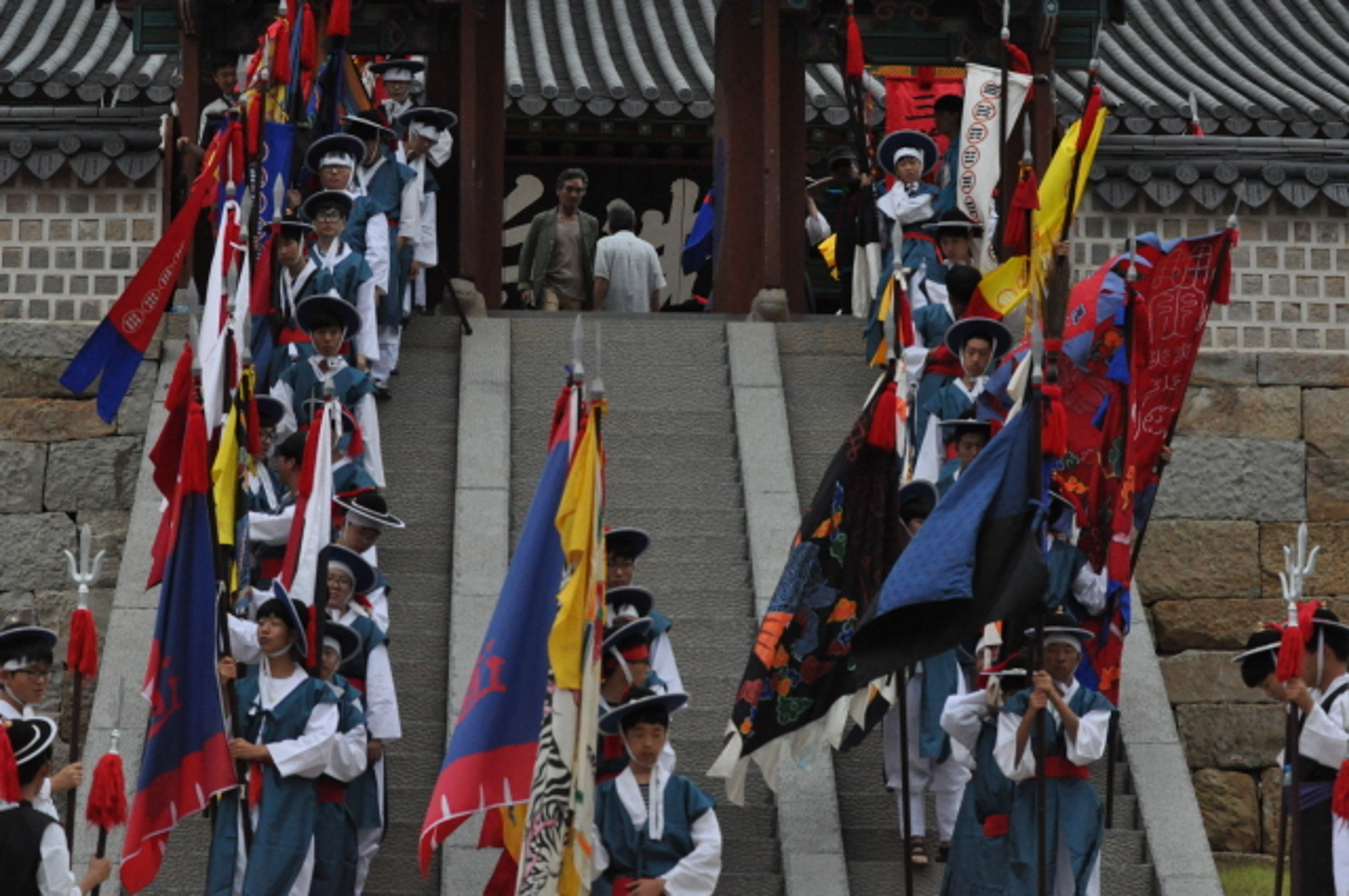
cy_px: 448
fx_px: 11227
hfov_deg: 6.9
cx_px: 674
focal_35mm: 300
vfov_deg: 4.6
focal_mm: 200
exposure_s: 1/2000
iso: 2000
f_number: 5.6
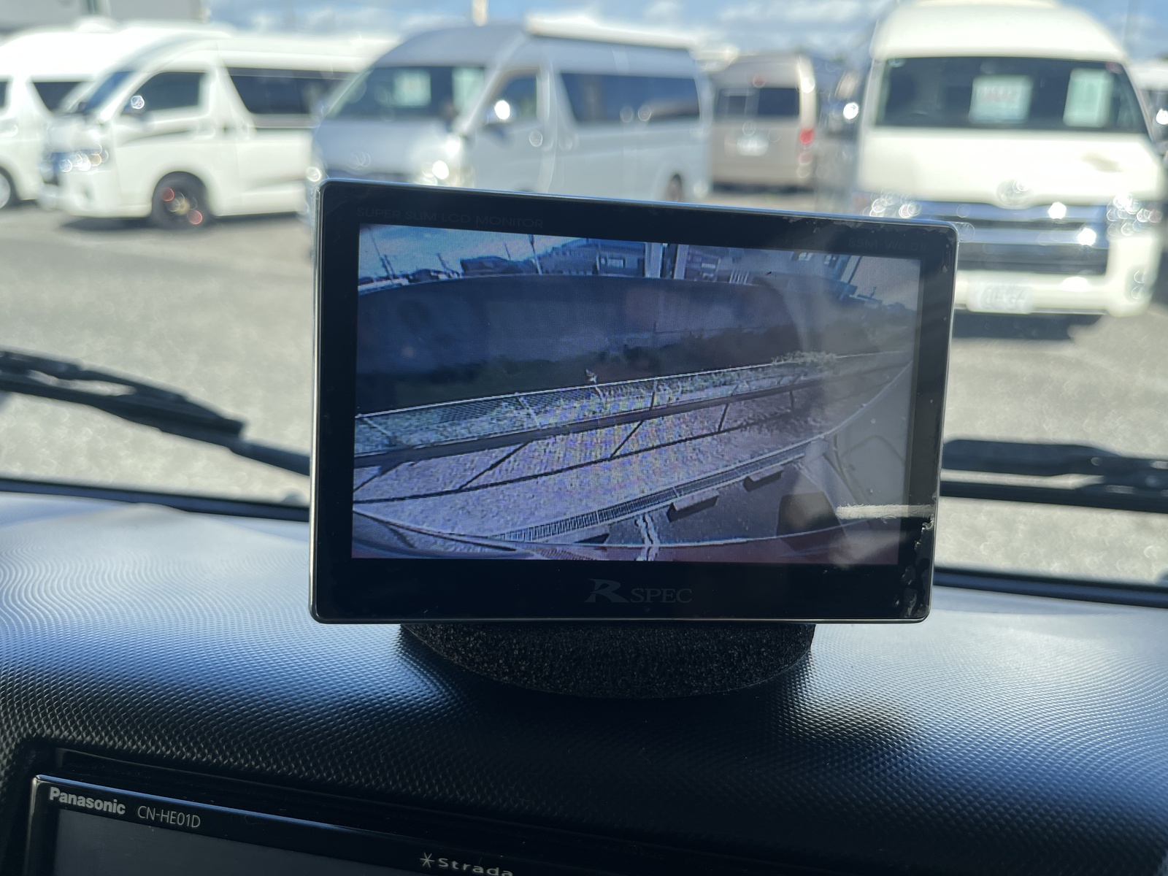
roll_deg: +0.9
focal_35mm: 26
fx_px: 877
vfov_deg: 53.1
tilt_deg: -19.7
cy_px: 438
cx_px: 584
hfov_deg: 67.3
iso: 50
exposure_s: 1/714
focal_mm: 5.1
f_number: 1.6
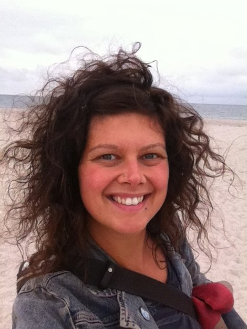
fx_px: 333
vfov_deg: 52.6
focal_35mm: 35
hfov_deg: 40.7
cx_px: 124
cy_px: 164
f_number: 2.4
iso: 125
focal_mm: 3.85
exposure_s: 1/886
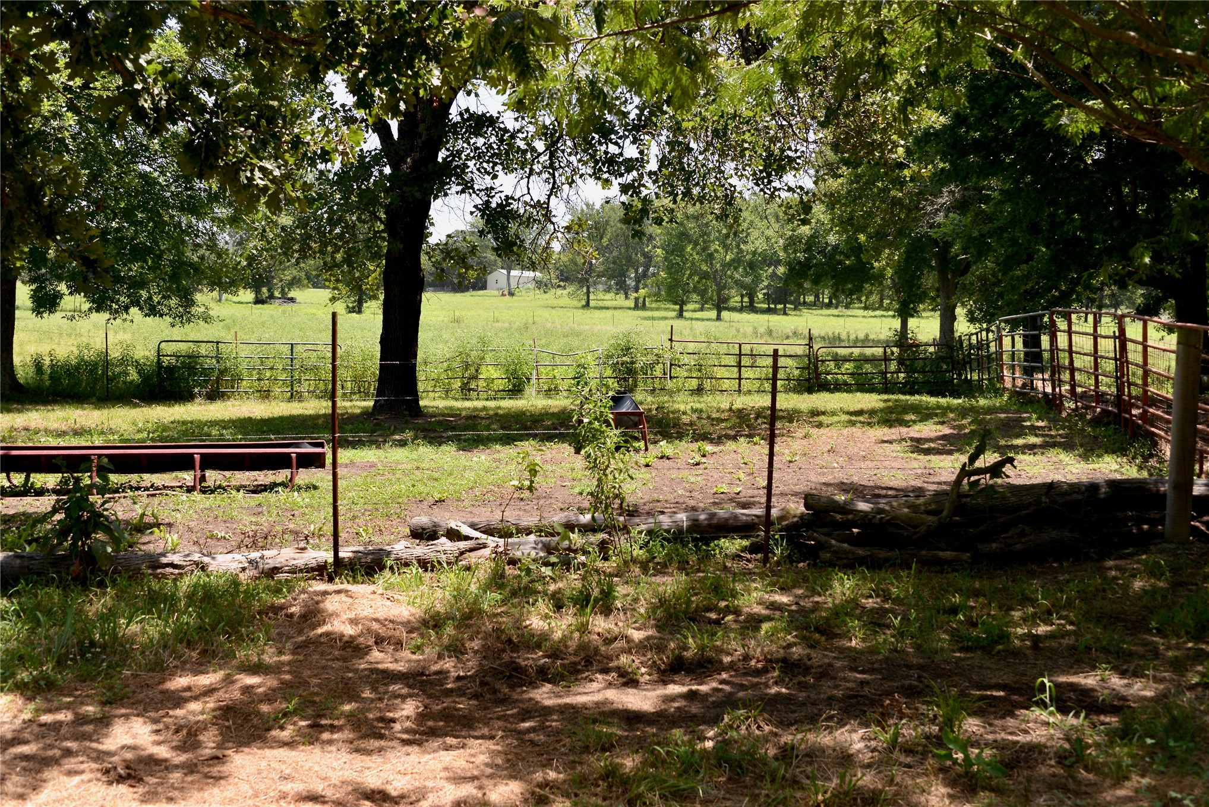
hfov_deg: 48.4
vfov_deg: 33.4
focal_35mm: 40
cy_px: 404
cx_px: 604
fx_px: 1344
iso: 320
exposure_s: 1/250
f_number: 8
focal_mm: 40
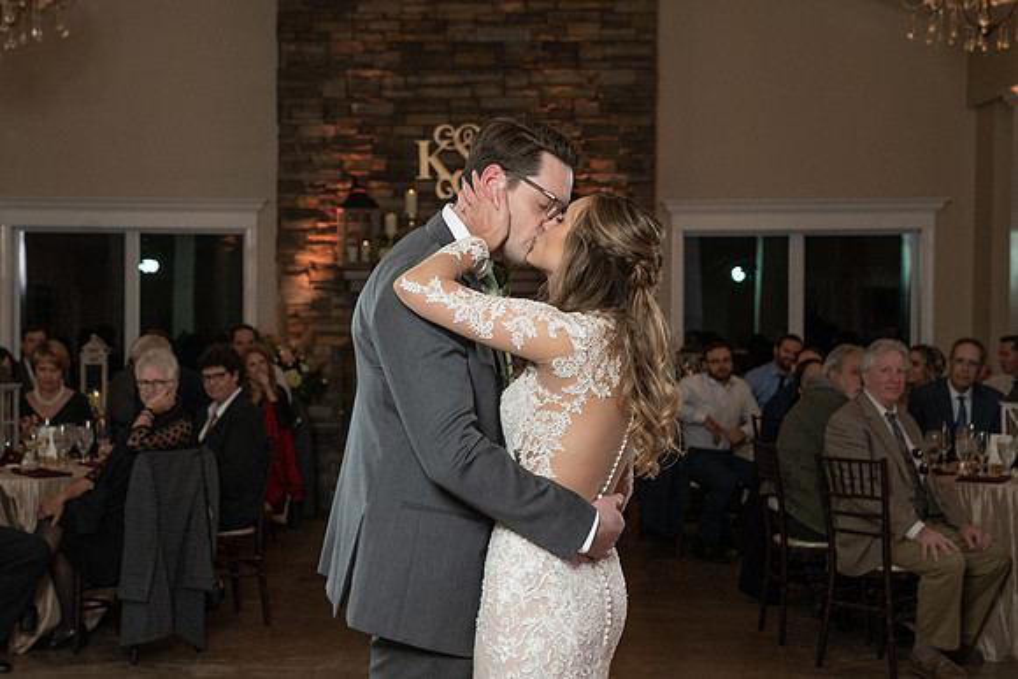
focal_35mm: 65
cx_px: 409
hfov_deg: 30.7
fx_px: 1849
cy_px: 369
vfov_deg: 20.8
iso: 2000
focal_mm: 52
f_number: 5.6
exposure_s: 1/200
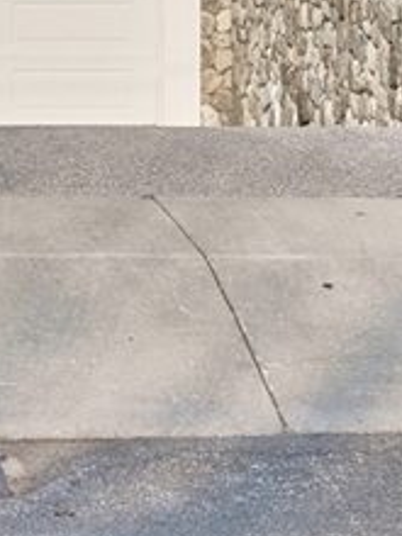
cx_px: -139
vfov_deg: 12.2
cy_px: -177
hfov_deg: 9.3
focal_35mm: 157
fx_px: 2431
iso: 100
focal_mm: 35
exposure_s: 1/250
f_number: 8
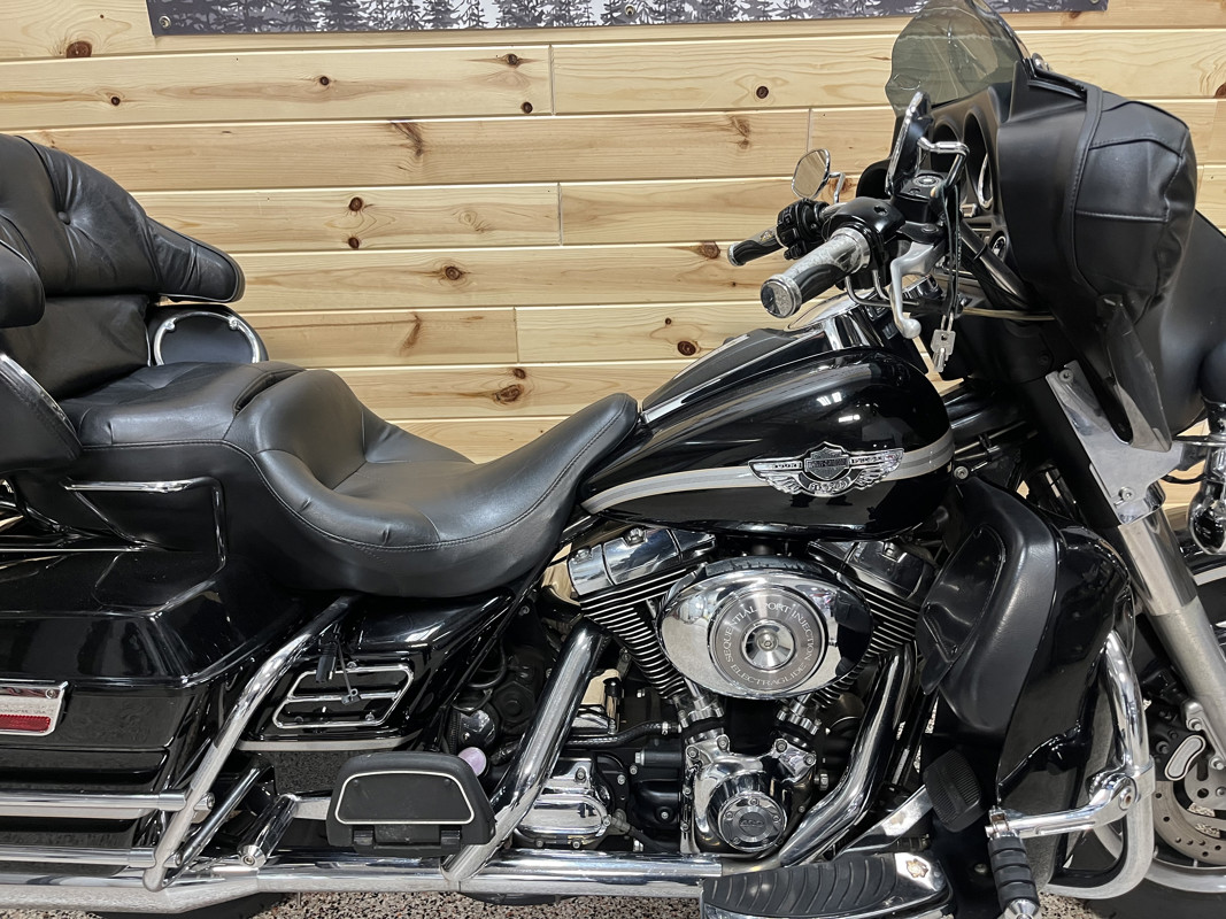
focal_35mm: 26
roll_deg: +1.7
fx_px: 921
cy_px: 460
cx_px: 613
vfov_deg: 53.1
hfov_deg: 67.3
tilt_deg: -24.3
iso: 160
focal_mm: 5.1
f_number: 1.6
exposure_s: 1/60
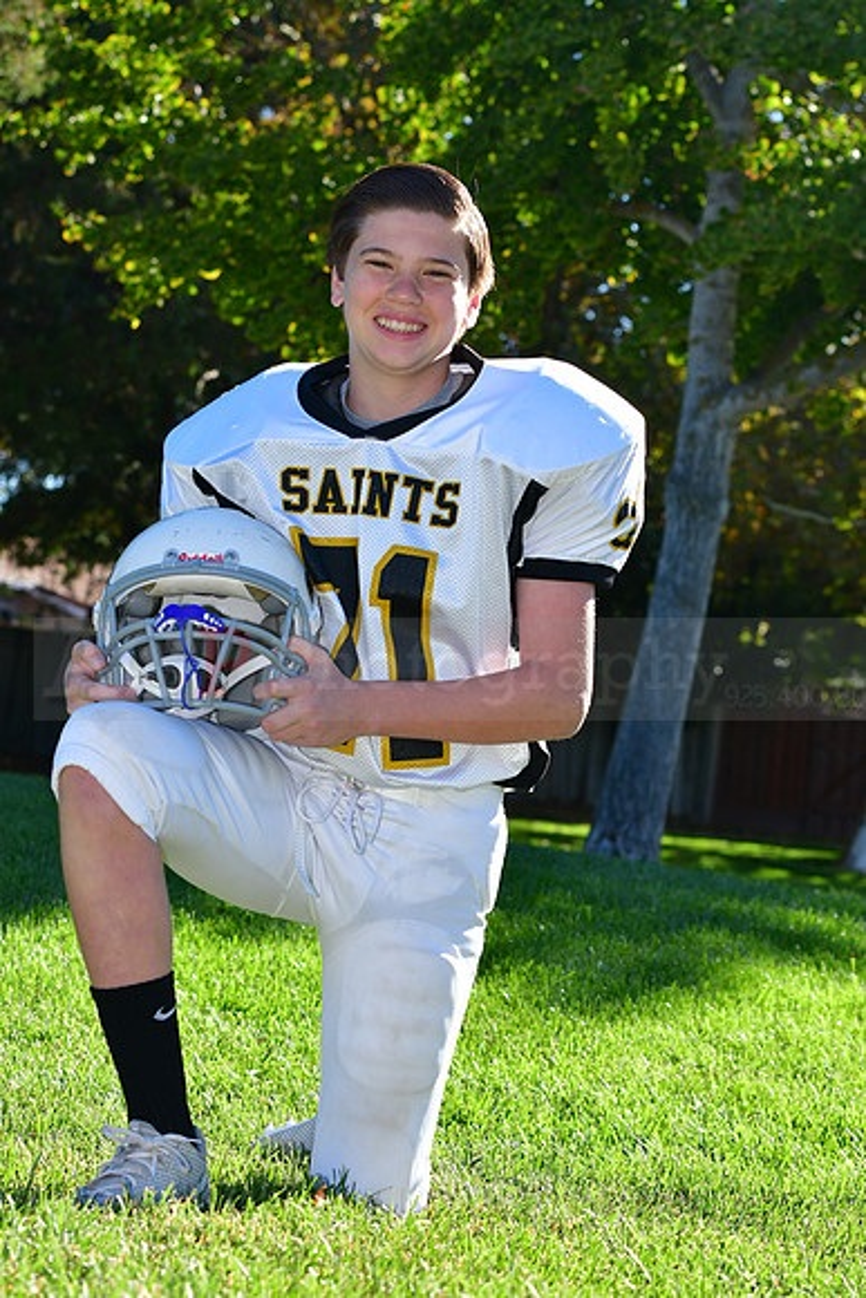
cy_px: 649
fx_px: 3786
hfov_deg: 13.0
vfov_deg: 19.5
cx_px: 433
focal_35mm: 105
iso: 400
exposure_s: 1/640
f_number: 6.3
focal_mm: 70
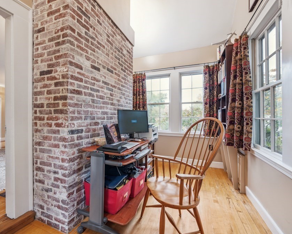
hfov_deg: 92.9
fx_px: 138
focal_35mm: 16
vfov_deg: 80.4
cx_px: 134
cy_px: 118
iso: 320
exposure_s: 1/3.33
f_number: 8
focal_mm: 14
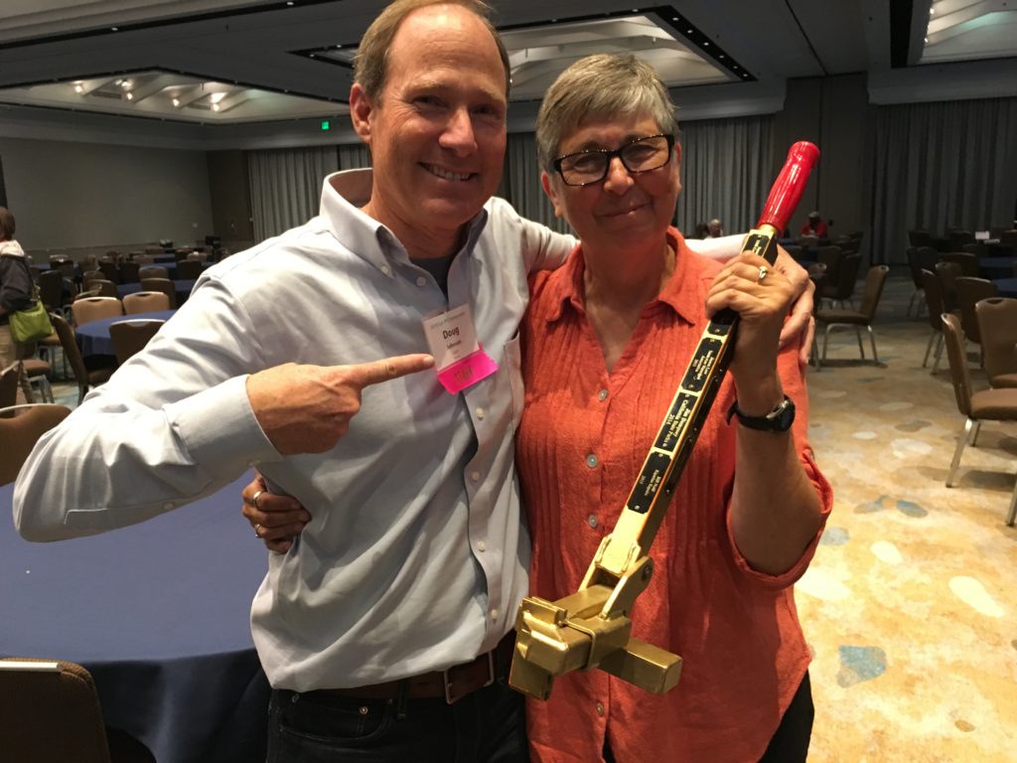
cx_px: 508
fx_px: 852
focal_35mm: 29
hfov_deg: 61.7
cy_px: 382
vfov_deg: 48.2
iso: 200
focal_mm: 4.15
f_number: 2.2
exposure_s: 1/15
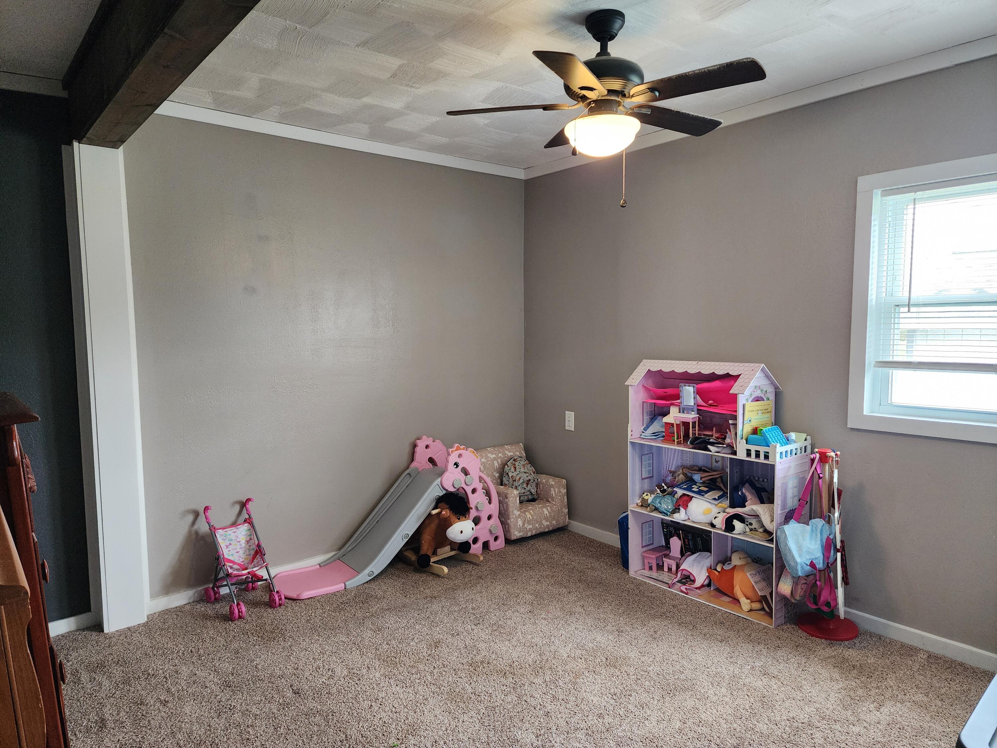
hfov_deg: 73.9
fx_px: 662
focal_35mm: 23
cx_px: 498
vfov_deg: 58.9
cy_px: 374
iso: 500
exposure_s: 1/120
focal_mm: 6.4
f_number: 1.8
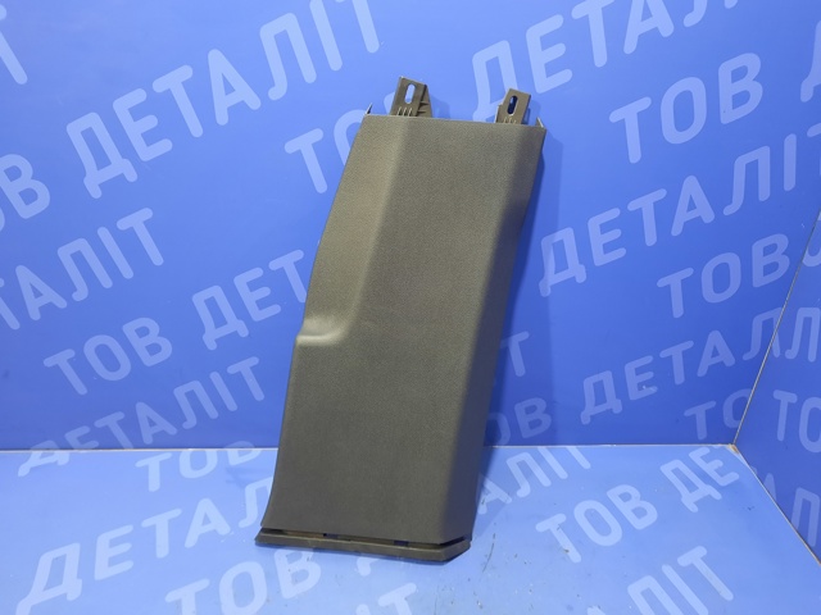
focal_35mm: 25
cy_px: 308
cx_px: 410
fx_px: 593
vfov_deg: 54.9
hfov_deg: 69.4
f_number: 2
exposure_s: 1/25
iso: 500
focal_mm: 4.6
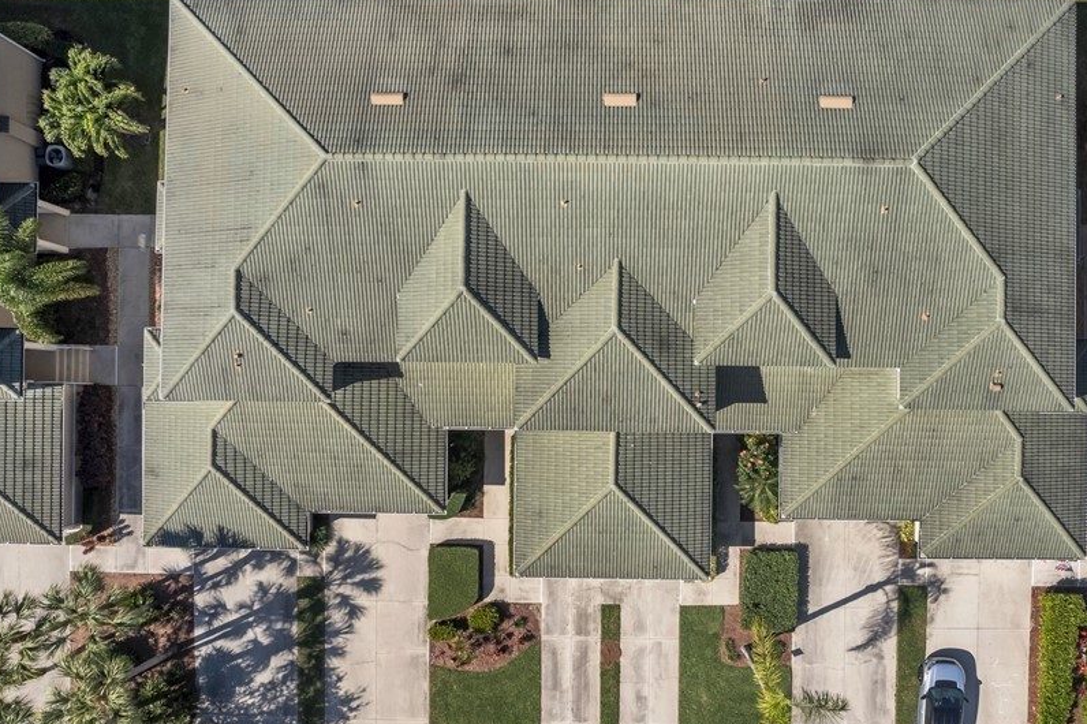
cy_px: 397
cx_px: 572
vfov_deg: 43.5
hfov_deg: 61.9
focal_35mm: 30
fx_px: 905
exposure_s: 1/2500
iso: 140
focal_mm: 8.38
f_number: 2.8
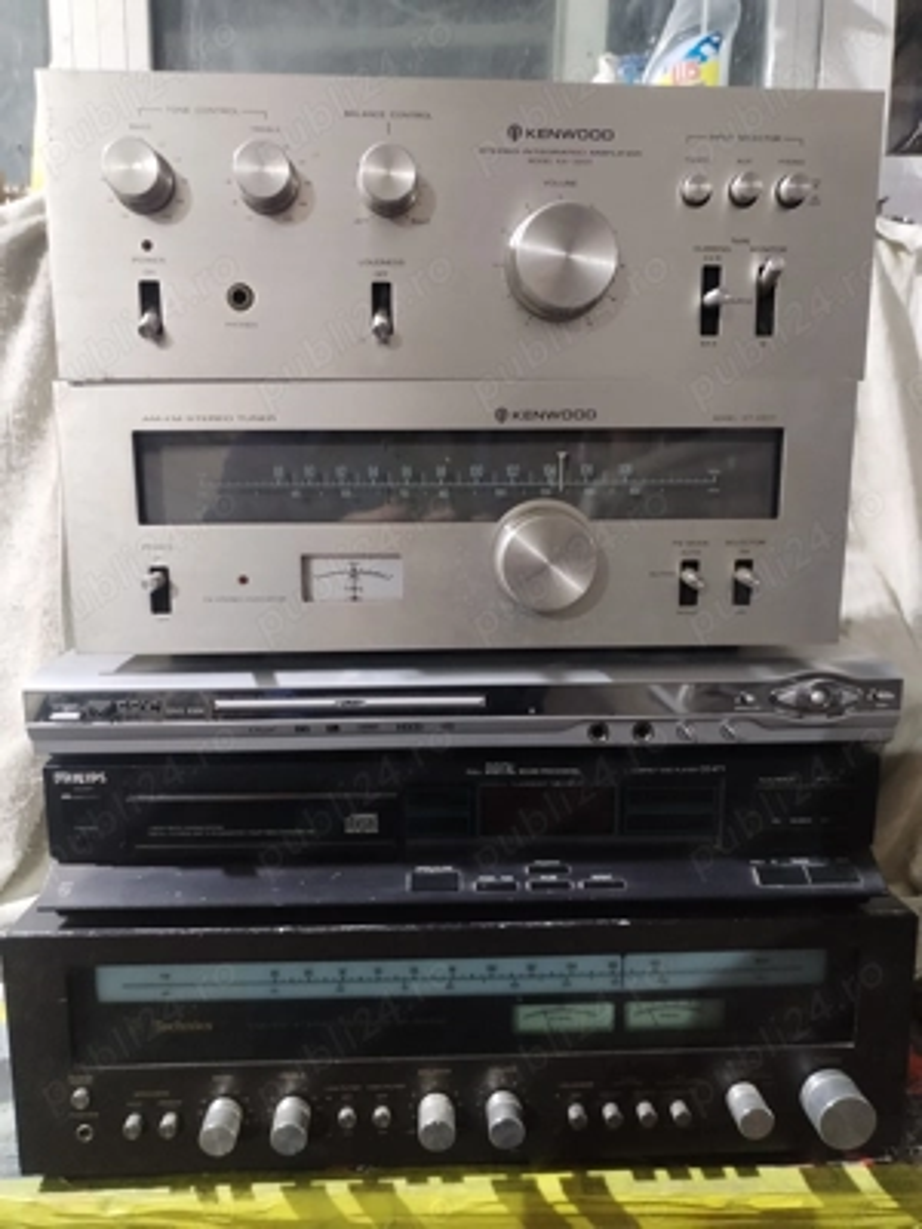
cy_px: 614
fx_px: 1030
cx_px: 461
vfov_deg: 61.7
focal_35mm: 29
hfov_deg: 48.2
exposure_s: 1/25
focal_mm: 4.75
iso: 603
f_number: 1.8
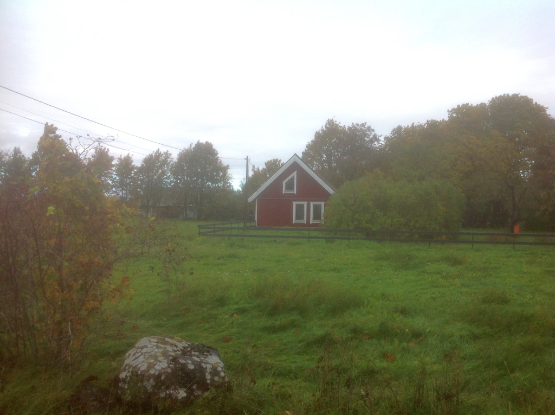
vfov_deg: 40.6
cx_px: 278
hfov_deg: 52.7
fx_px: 560
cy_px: 208
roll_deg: +1.2
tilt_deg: -0.7
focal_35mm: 35
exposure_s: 1/496
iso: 50
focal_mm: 4.28
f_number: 2.4
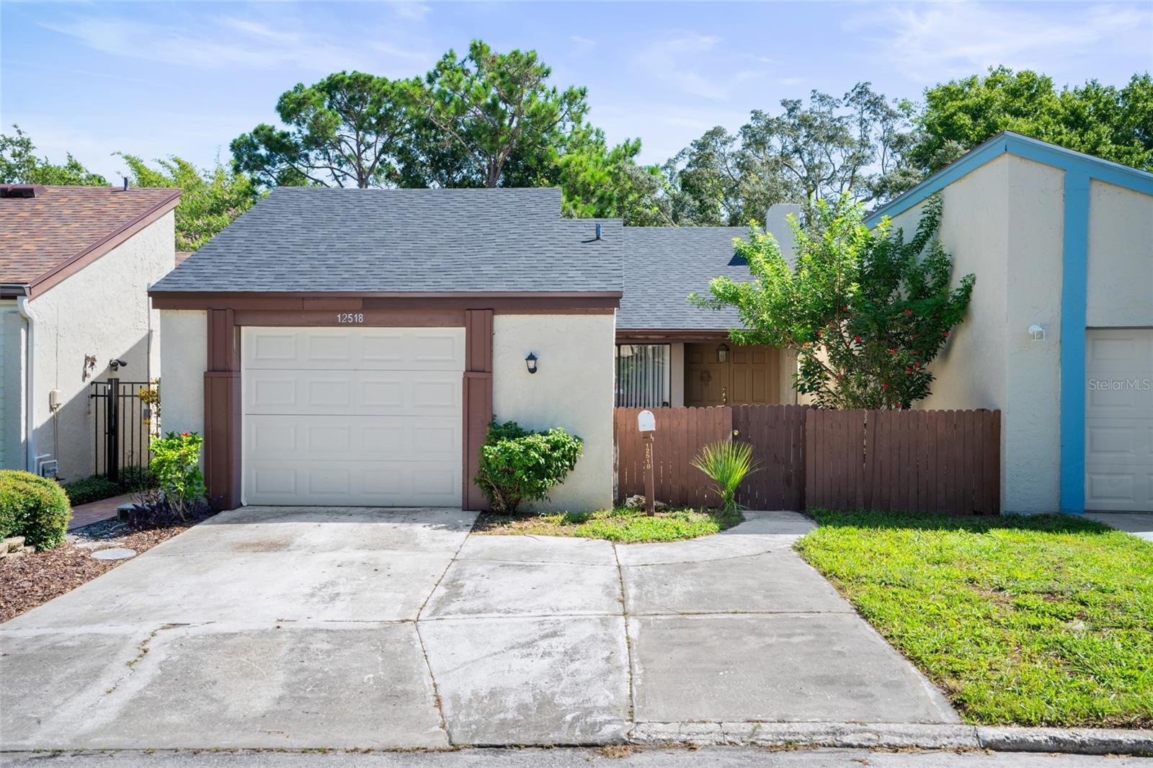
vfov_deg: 37.8
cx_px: 576
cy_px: 384
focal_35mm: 35
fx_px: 1121
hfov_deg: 54.4
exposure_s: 1/800
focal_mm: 35
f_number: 10
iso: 320
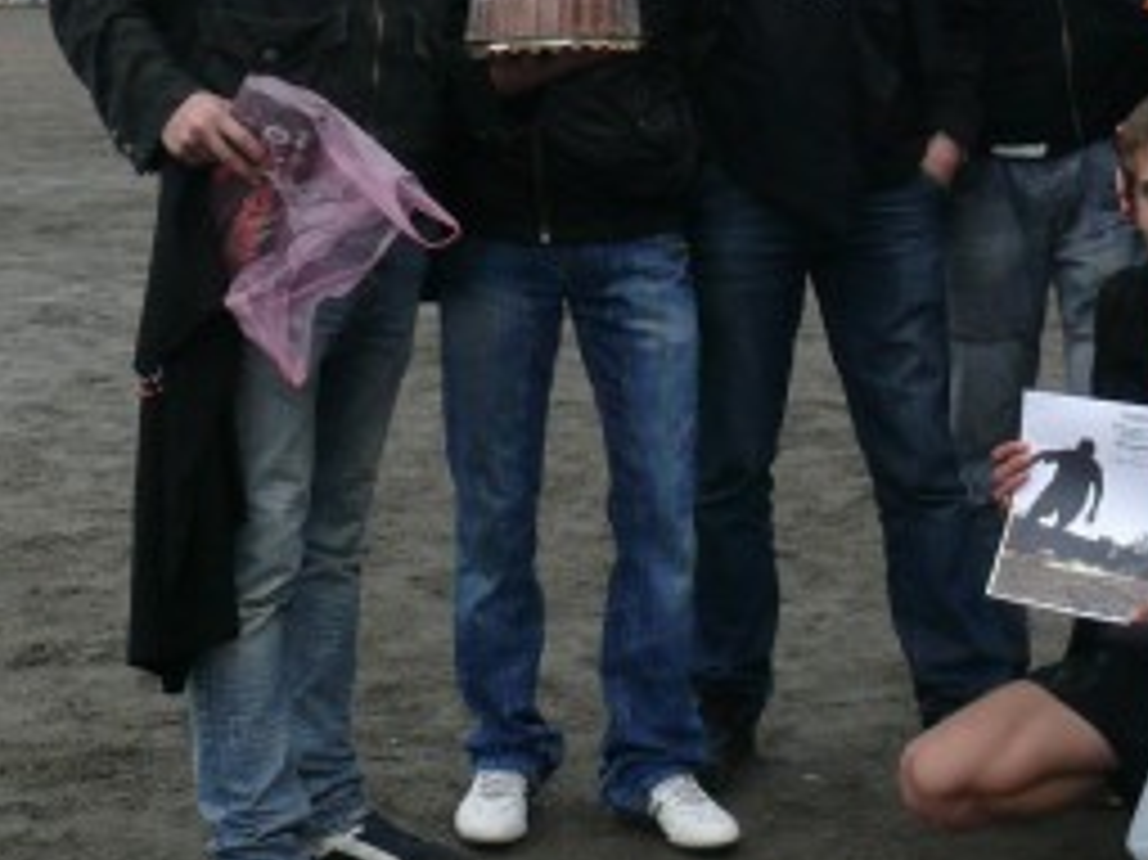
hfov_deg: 21.8
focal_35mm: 88
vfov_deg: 16.4
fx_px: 2917
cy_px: -18
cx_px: 990
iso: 200
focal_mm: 7.4
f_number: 2.8
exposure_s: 1/250
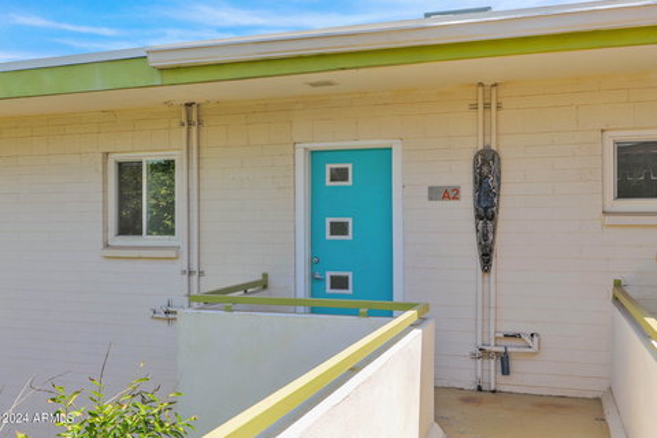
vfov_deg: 37.9
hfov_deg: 54.4
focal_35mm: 35
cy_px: 219
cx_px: 328
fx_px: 639
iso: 250
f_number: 6.3
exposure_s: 1/320
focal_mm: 35
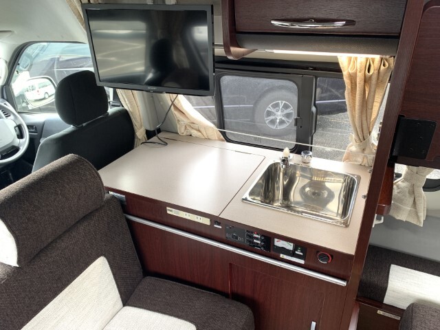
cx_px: 220
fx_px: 330
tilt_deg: -30.5
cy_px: 165
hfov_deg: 67.3
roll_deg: -0.1
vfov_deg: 53.1
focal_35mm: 26
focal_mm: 4.25
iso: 100
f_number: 1.8
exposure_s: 1/67
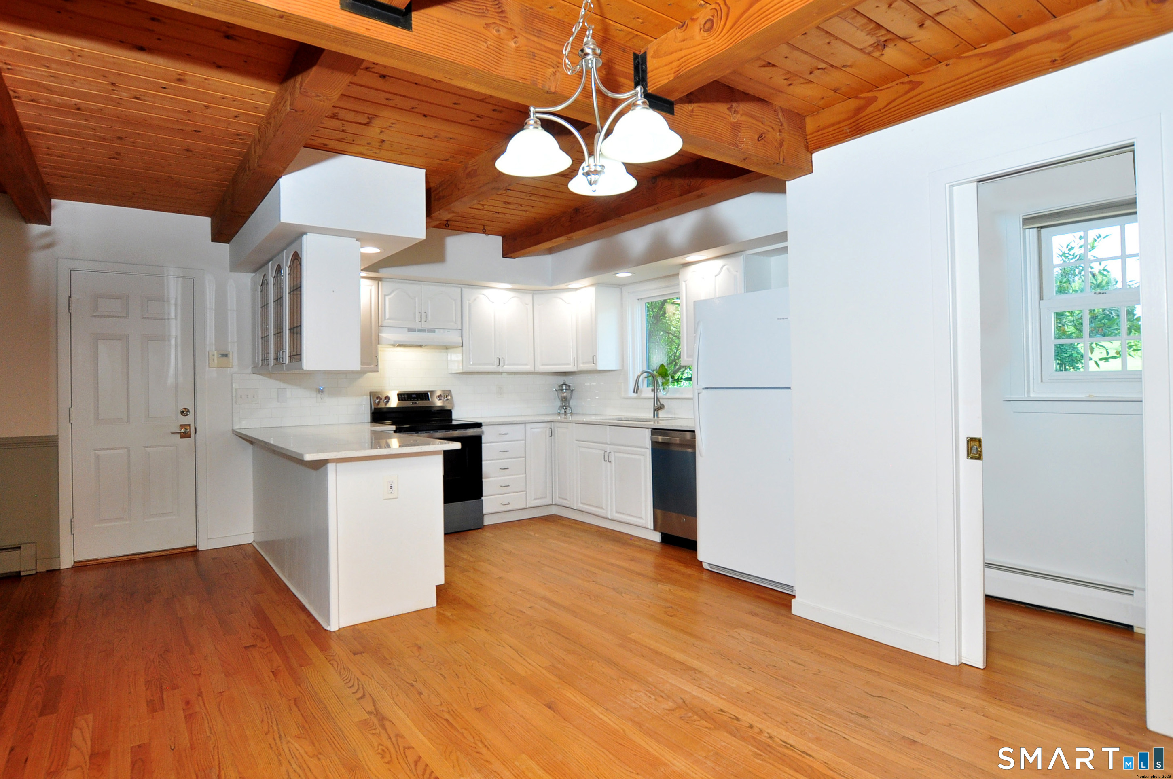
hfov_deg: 100.5
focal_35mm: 15
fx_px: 488
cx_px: 586
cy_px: 390
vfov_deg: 77.2
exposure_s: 1/125
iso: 500
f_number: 4.5
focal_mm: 10
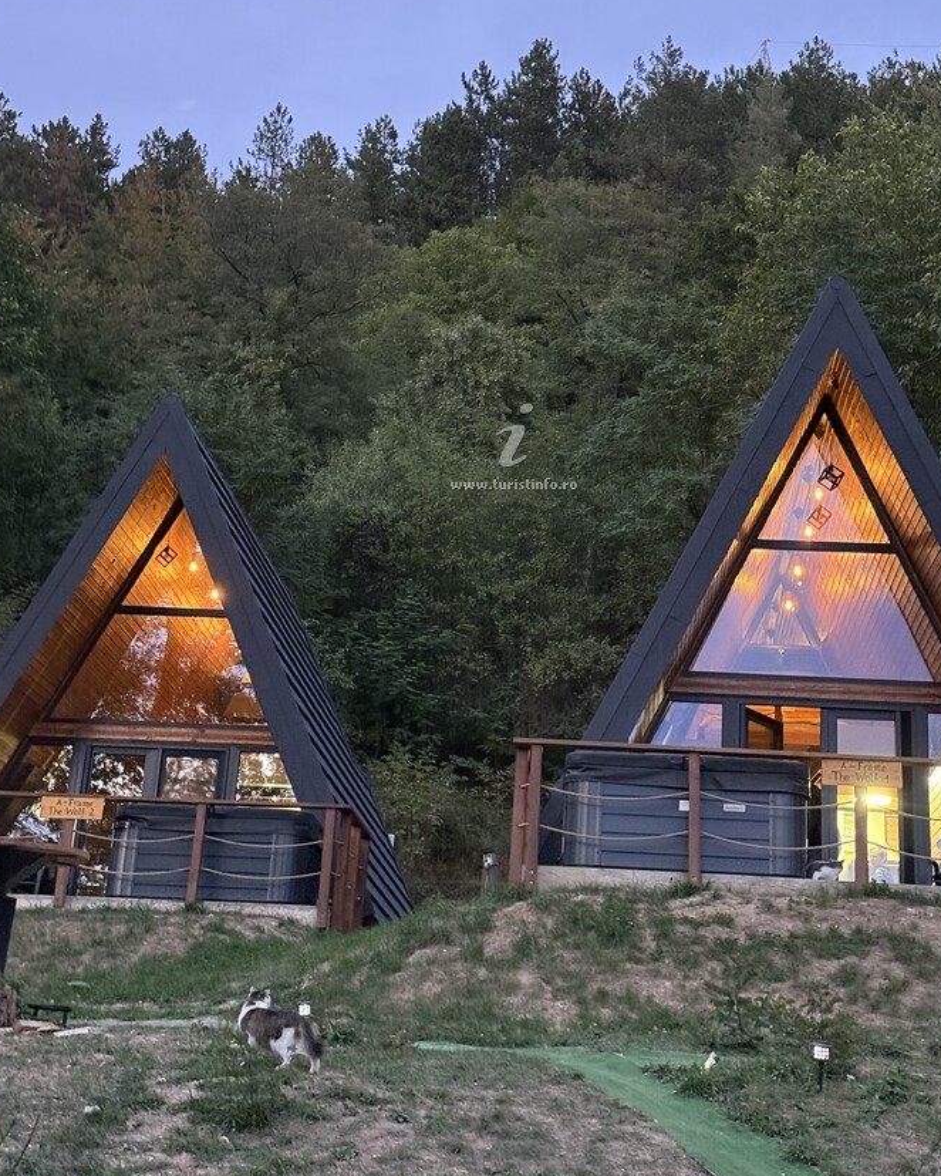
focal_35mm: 58
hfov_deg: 26.2
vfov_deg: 32.4
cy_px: 458
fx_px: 2018
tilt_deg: +20.3
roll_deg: -4.3
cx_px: 527
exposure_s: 1/30
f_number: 1.78
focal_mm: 6.76
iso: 640
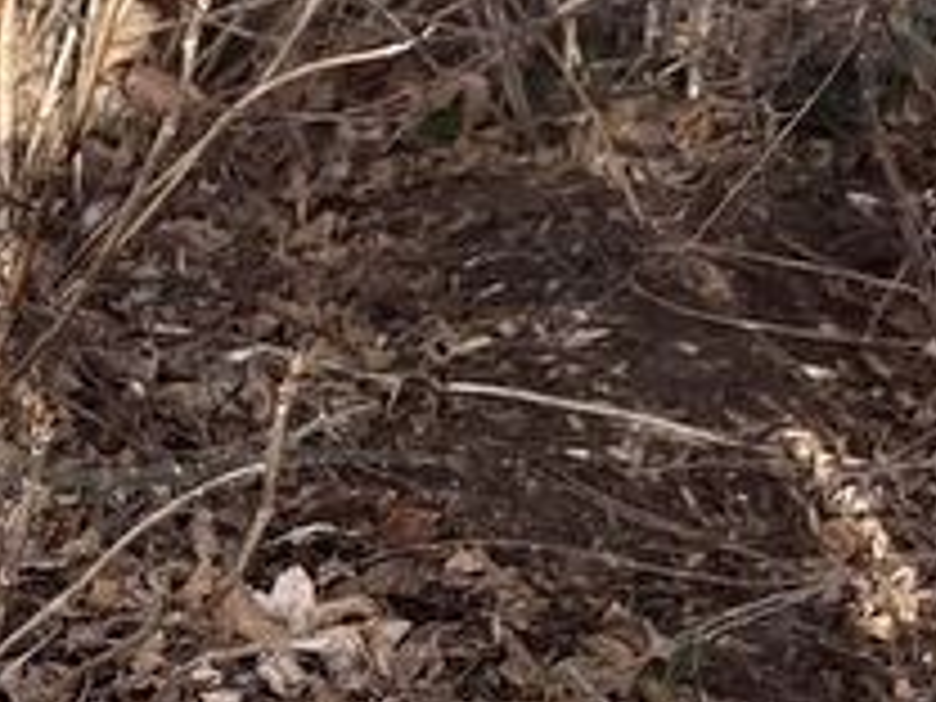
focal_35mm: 100
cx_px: -765
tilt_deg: -46.8
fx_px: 2704
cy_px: 1008
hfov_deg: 16.4
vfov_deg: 14.0
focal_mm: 5.1
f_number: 1.6
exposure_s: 1/1862
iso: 50
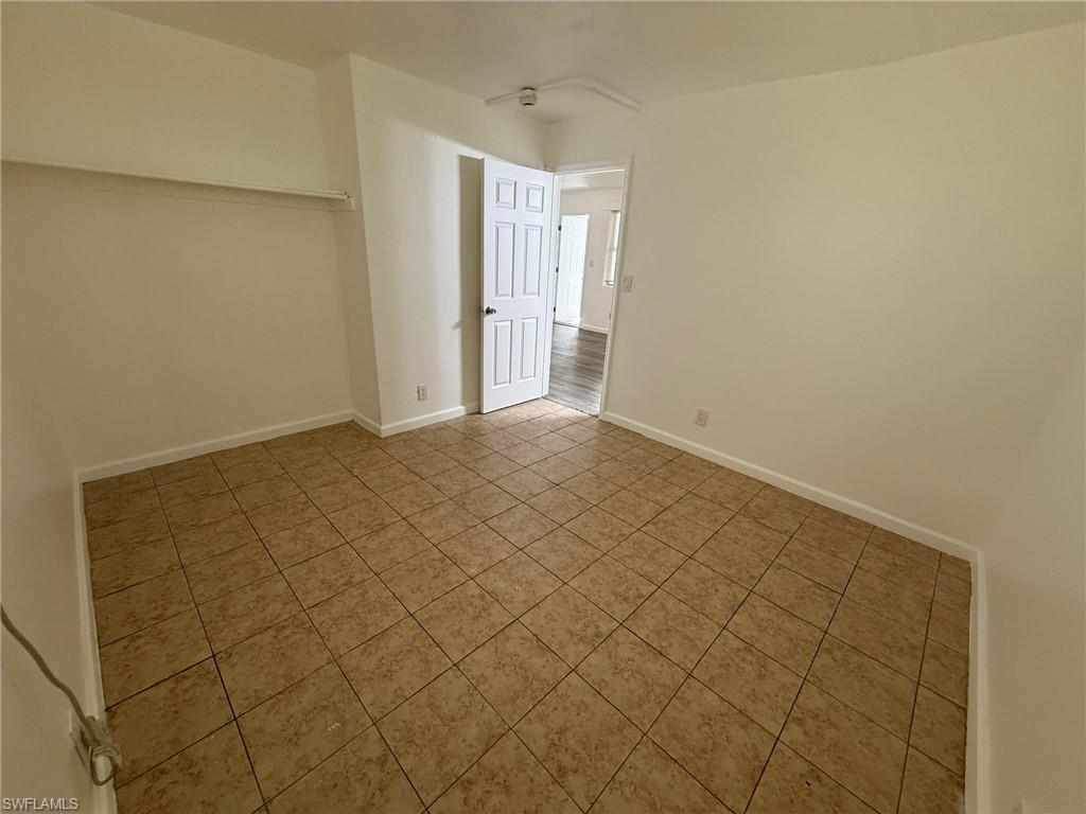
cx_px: 543
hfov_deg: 102.1
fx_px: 439
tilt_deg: -19.2
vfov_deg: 85.7
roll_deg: -2.7
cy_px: 407
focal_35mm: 14
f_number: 2.2
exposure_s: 1/60
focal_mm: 2.22
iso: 320
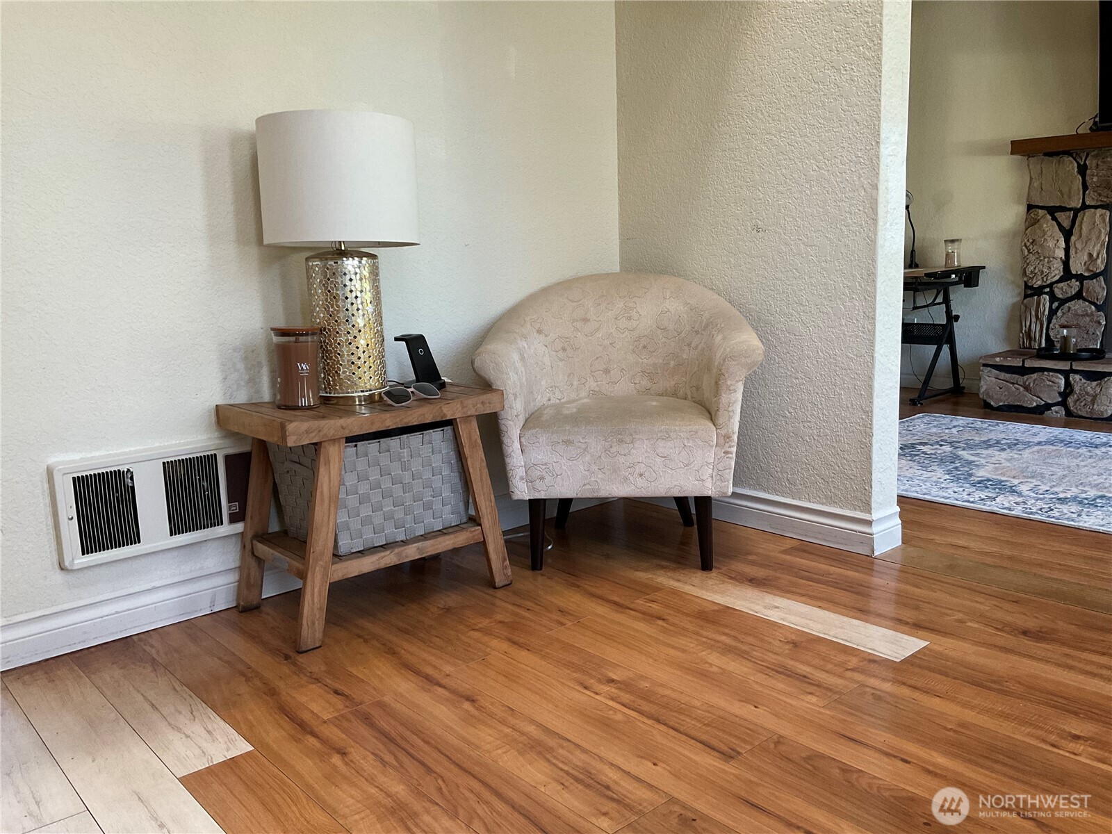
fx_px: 932
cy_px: 417
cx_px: 556
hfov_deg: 61.7
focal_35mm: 29
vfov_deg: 48.2
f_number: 1.8
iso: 160
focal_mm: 3
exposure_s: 1/60
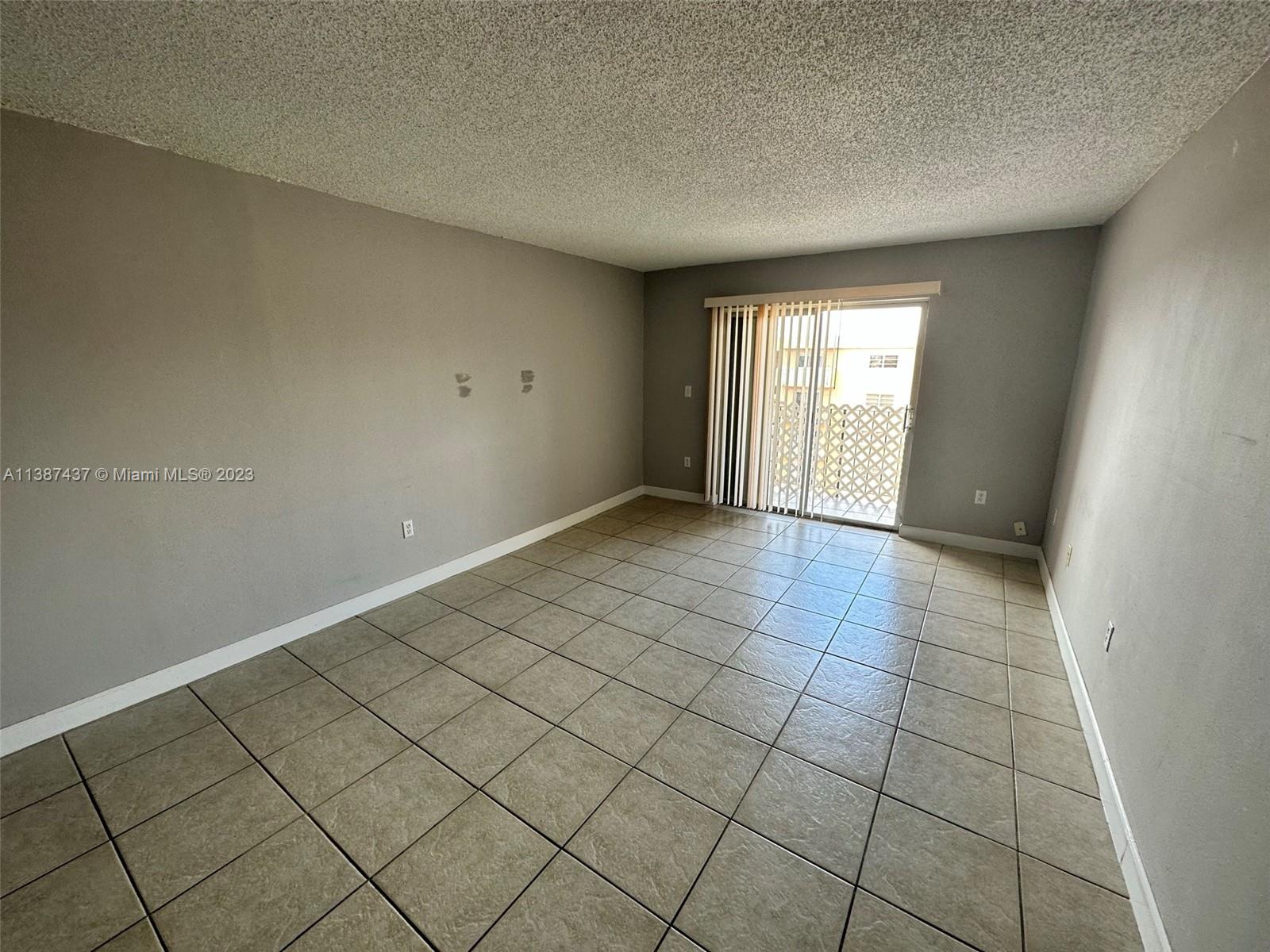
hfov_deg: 102.1
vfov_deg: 85.7
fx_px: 514
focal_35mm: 14
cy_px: 476
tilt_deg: -12.0
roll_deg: +0.1
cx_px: 635
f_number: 2.2
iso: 64
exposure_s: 1/120
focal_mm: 2.22
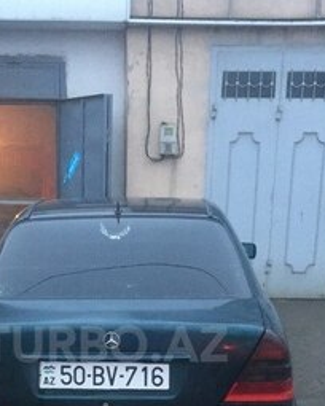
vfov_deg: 32.9
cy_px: 344
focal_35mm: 55
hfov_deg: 27.4
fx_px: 661
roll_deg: -1.1
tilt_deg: -12.6
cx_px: 105
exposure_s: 1/25
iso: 250
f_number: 2.2
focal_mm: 4.15
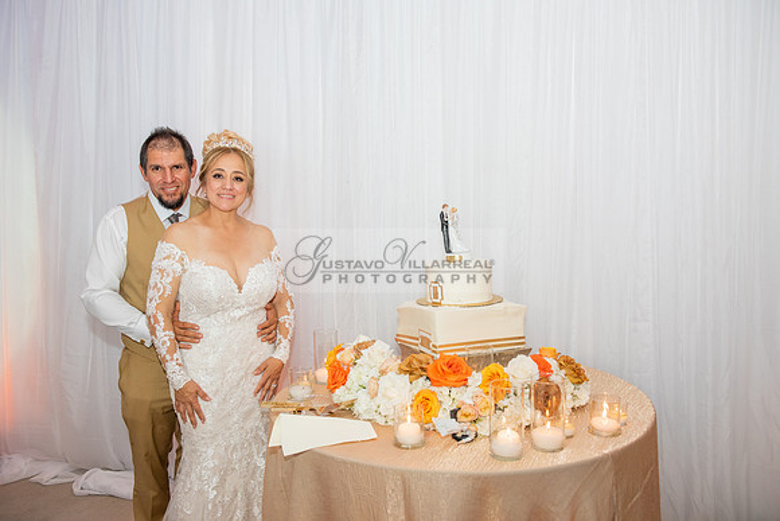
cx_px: 390
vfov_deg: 42.3
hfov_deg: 60.3
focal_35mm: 31
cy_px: 260
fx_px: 672
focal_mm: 31
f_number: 4.5
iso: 1000
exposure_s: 1/160
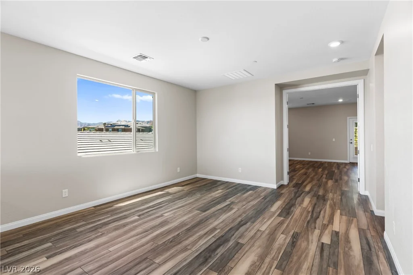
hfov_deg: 93.3
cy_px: 138
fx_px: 195
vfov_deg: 70.5
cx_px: 206
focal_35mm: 17
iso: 400
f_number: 8
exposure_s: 1/25
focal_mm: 17
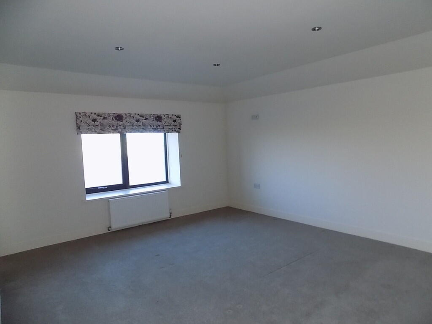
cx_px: 216
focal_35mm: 23
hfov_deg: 73.9
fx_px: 287
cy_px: 162
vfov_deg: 58.9
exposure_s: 1/30
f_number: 3.1
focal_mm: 4
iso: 400
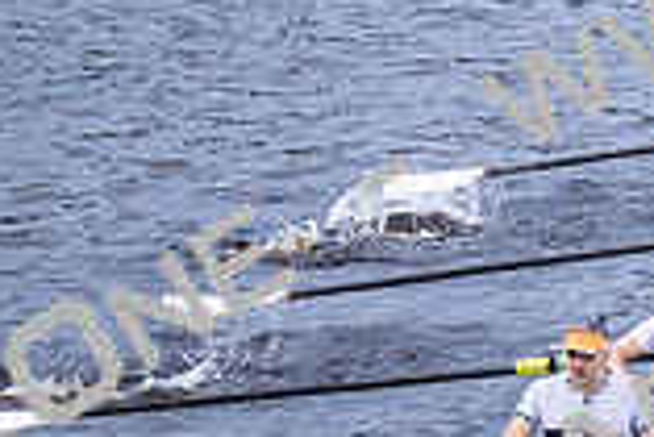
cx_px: 991
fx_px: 13419
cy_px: 156
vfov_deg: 1.9
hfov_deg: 2.8
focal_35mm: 738
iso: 900
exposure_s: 1/2000
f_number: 2.8
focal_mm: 200
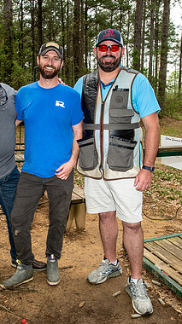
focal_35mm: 32
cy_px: 160
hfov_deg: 36.0
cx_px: 52
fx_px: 275
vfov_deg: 61.1
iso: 125
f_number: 5
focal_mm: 20
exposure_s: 1/250
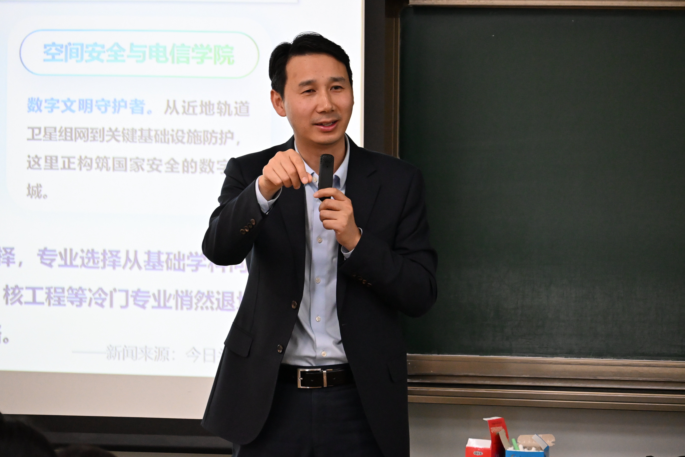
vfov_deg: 6.5
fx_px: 3996
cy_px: 228
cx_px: 342
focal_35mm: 210
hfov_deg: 9.8
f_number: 5.3
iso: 4500
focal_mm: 140
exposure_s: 1/125
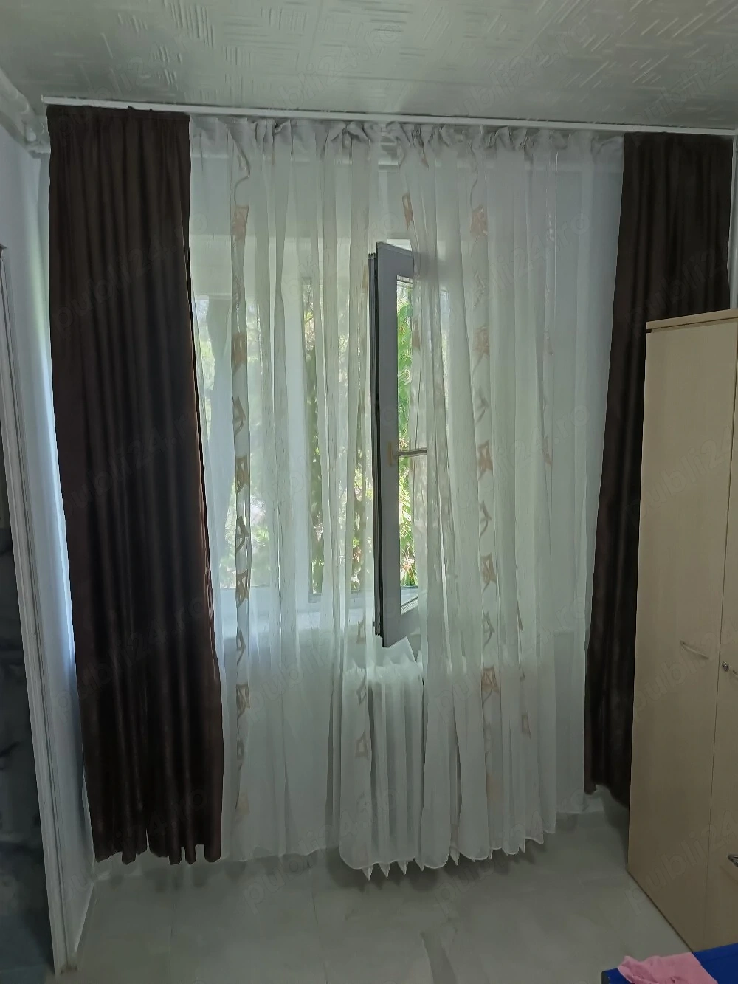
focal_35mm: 24
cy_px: 492
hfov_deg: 56.8
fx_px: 682
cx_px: 369
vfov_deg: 71.6
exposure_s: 1/30
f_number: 1.75
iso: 851
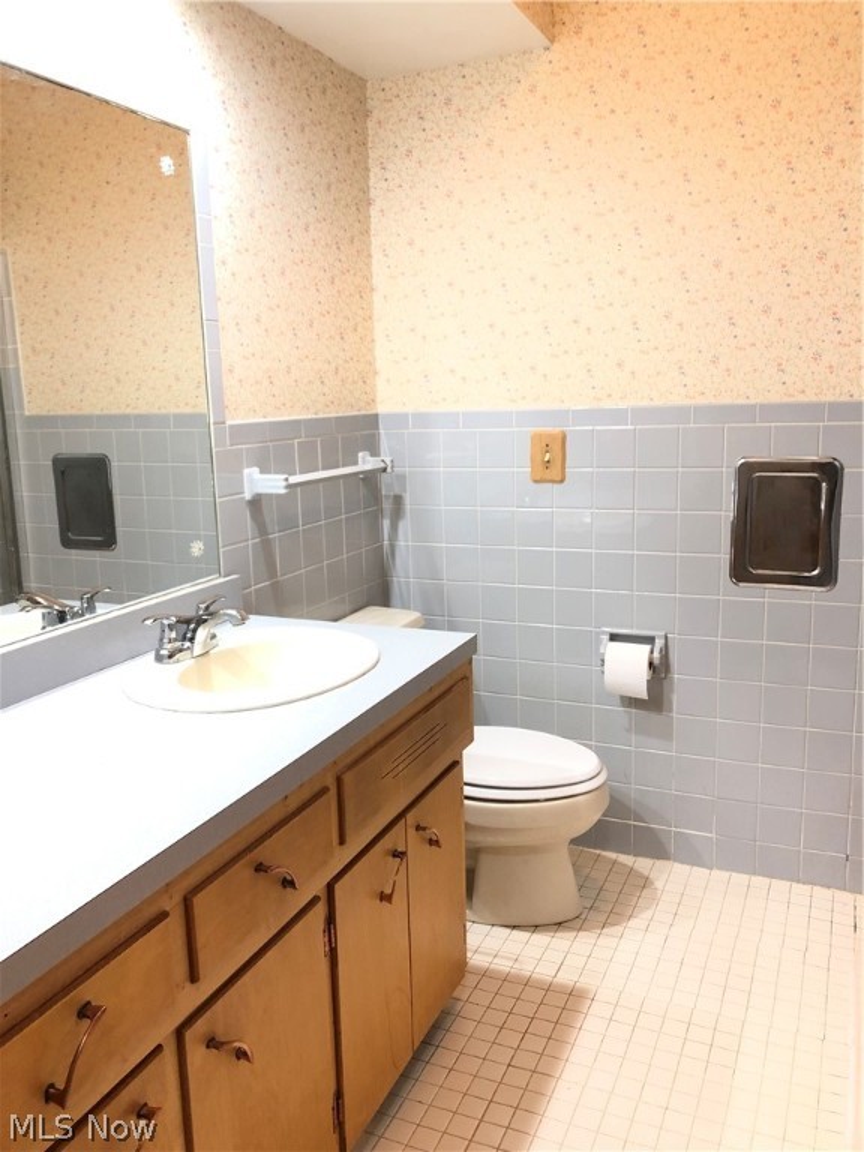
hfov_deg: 49.7
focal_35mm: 28
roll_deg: +1.6
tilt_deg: -9.6
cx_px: 432
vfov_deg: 63.4
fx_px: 932
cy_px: 576
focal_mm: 3.99
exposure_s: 1/15
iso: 40
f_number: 1.8
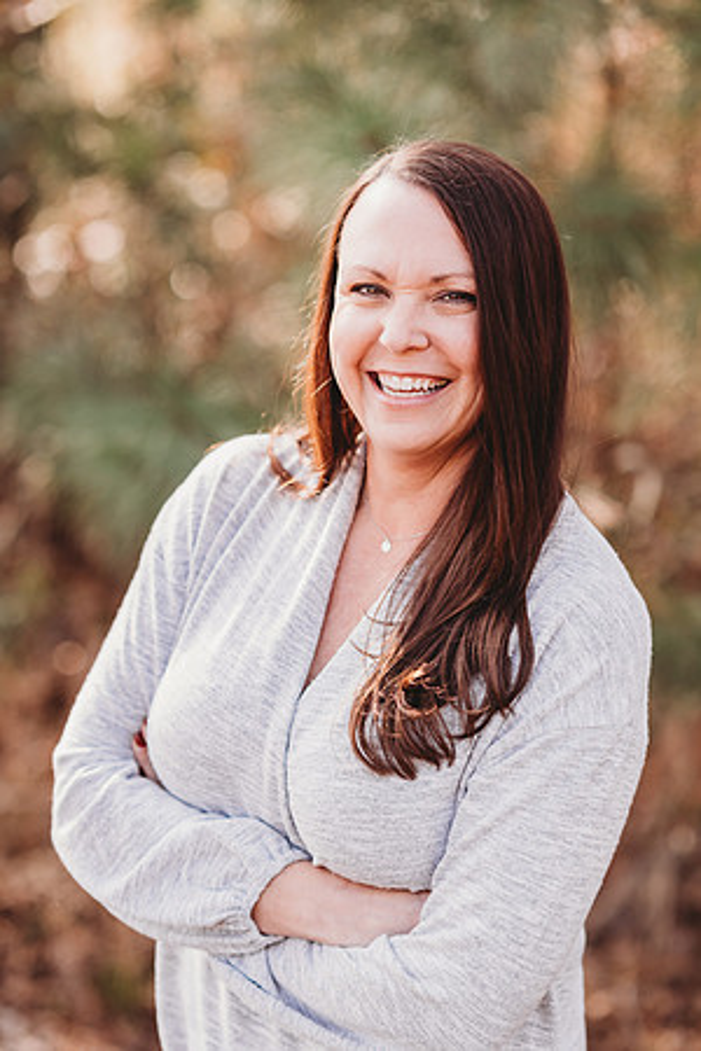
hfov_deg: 16.1
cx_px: 350
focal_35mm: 85
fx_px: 2483
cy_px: 526
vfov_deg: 23.9
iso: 100
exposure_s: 1/320
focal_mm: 85
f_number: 2.2
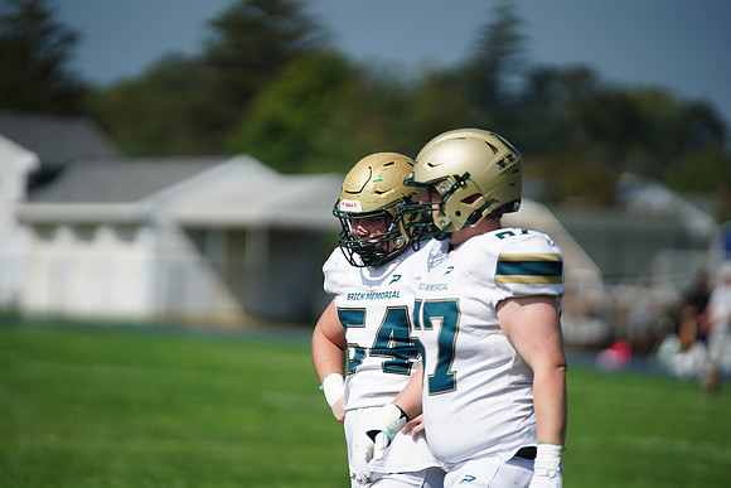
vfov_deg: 4.6
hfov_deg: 6.9
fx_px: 6093
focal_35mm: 300
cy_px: 244
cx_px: 366
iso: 400
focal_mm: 300
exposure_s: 1/8000
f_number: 2.8
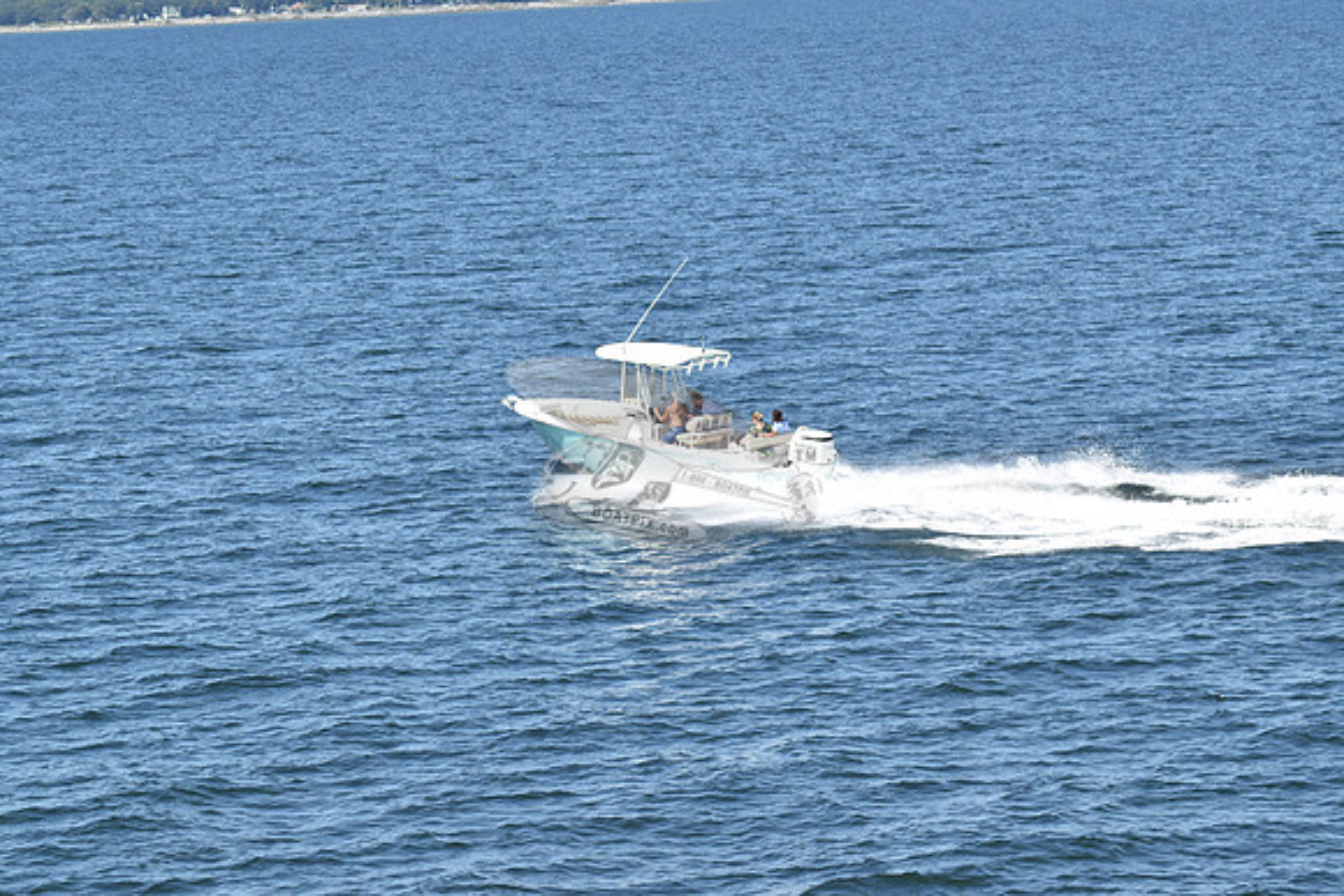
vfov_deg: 9.3
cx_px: 672
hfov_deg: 14.0
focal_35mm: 147
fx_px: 5489
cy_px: 448
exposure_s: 1/1000
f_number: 8
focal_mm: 98
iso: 400
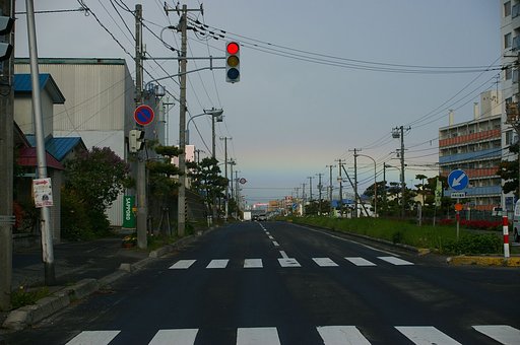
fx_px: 1082
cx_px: 260
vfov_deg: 18.1
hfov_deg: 27.0
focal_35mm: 75
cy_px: 172
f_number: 11
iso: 200
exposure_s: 1/400
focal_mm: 50
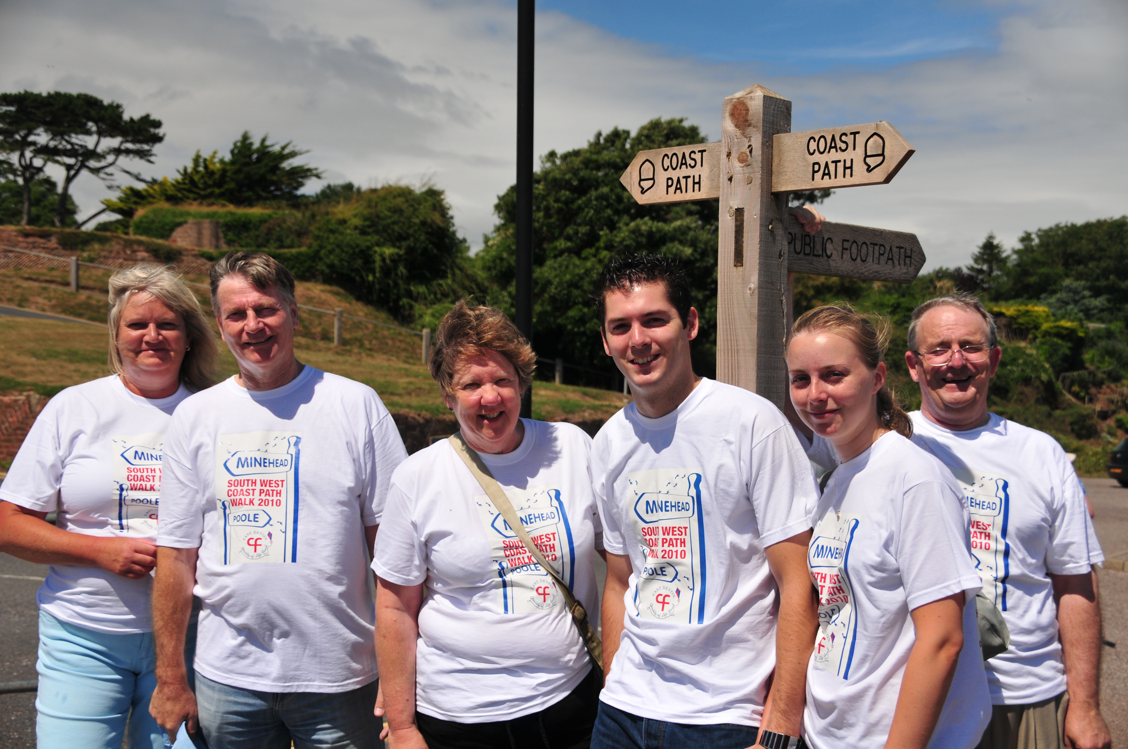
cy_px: 374
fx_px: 1502
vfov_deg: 28.0
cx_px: 564
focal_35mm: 48
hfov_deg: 41.2
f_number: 6.3
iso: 200
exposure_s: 1/640
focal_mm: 32
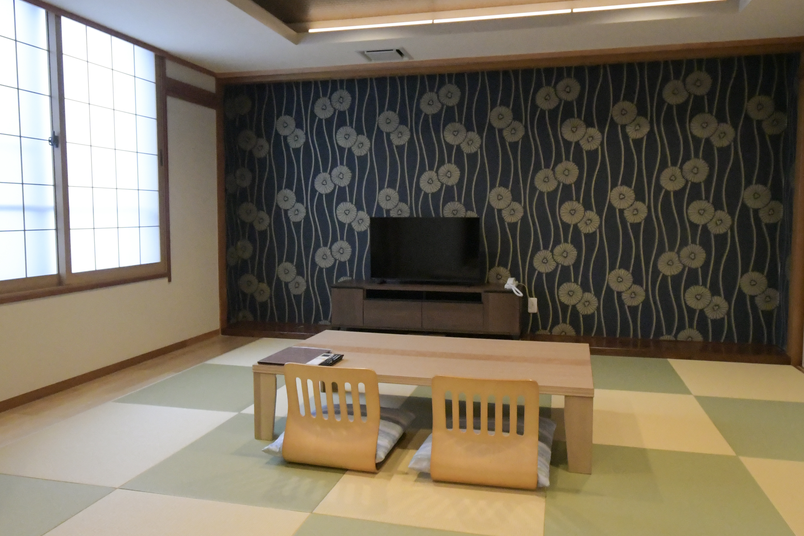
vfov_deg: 51.2
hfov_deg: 71.5
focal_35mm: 25
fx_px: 558
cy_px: 239
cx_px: 409
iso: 6400
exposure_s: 1/250
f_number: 8
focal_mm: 10
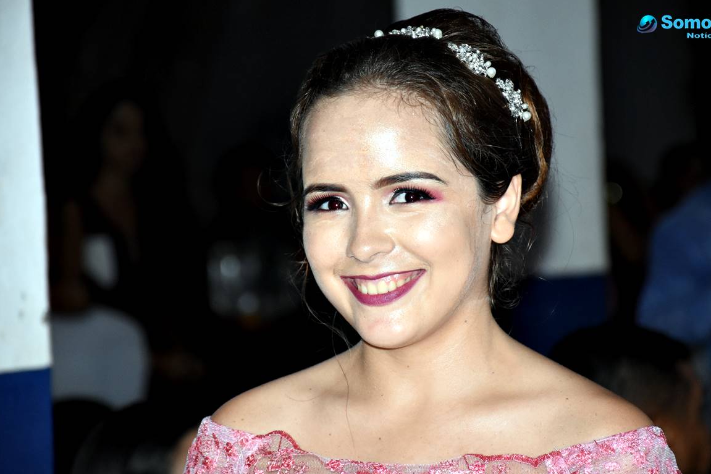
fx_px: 4324
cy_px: 247
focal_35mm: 219
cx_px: 365
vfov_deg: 6.3
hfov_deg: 9.4
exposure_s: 1/100
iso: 2000
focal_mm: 140
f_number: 5.6
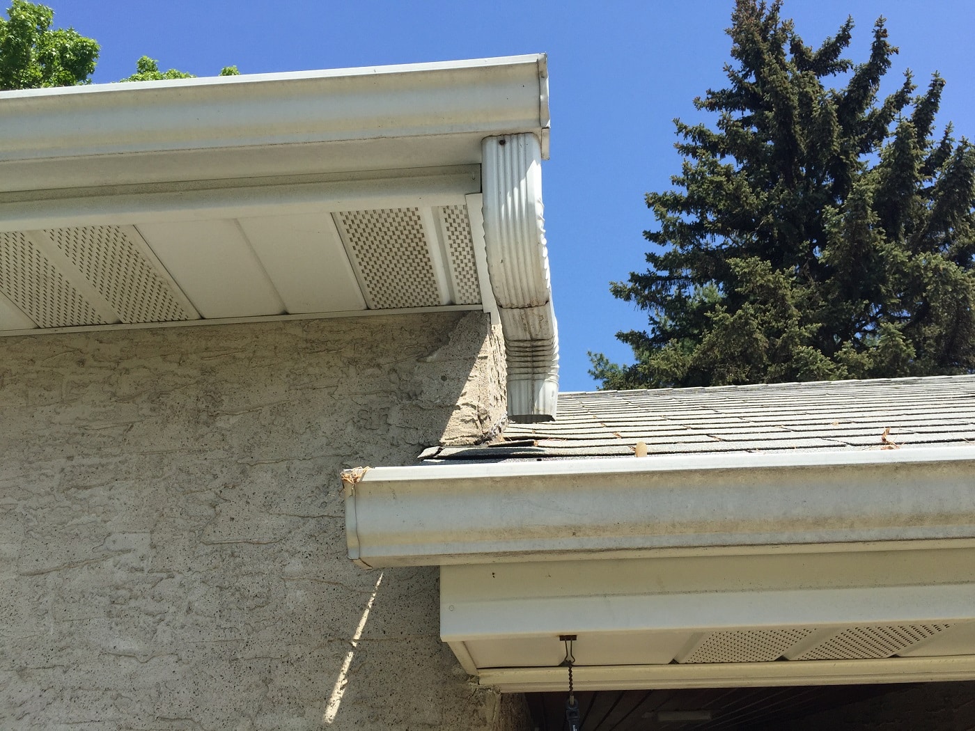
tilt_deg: +28.2
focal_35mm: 29
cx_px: 488
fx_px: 817
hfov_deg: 61.7
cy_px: 366
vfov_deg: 48.2
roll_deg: +1.1
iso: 32
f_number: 2.2
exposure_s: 1/1980
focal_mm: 4.15
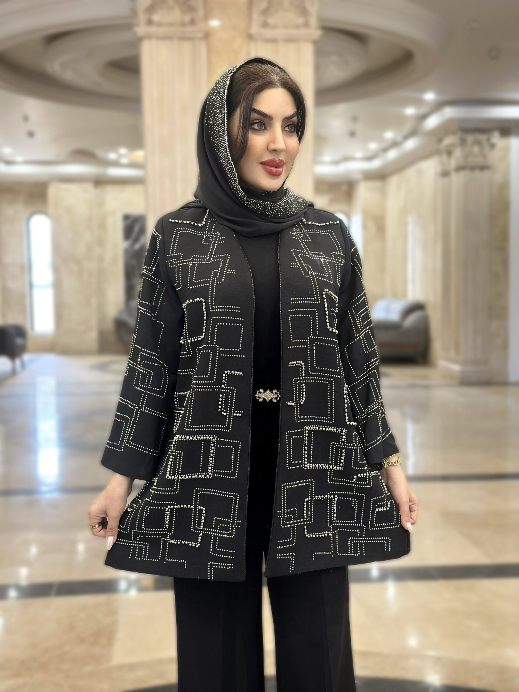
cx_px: 260
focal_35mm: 48
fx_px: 960
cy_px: 346
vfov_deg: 39.7
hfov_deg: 30.3
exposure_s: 1/50
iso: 160
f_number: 1.78
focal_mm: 6.86
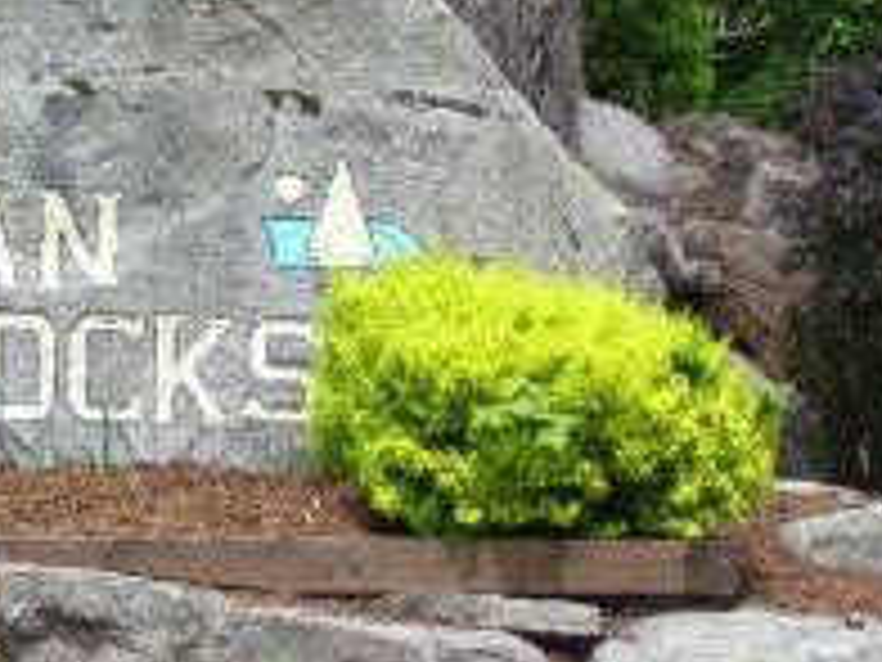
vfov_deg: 5.2
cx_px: -315
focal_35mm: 284
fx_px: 7236
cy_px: 90
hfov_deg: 6.9
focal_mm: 14.3
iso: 80
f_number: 4.3
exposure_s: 1/125
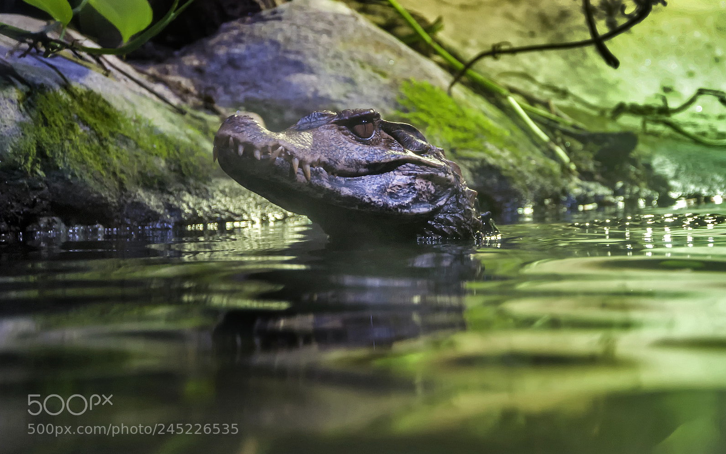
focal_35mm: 108
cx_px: 365
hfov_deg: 19.3
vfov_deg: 12.1
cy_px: 220
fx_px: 2137
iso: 800
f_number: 5.3
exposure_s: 1/40
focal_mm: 70
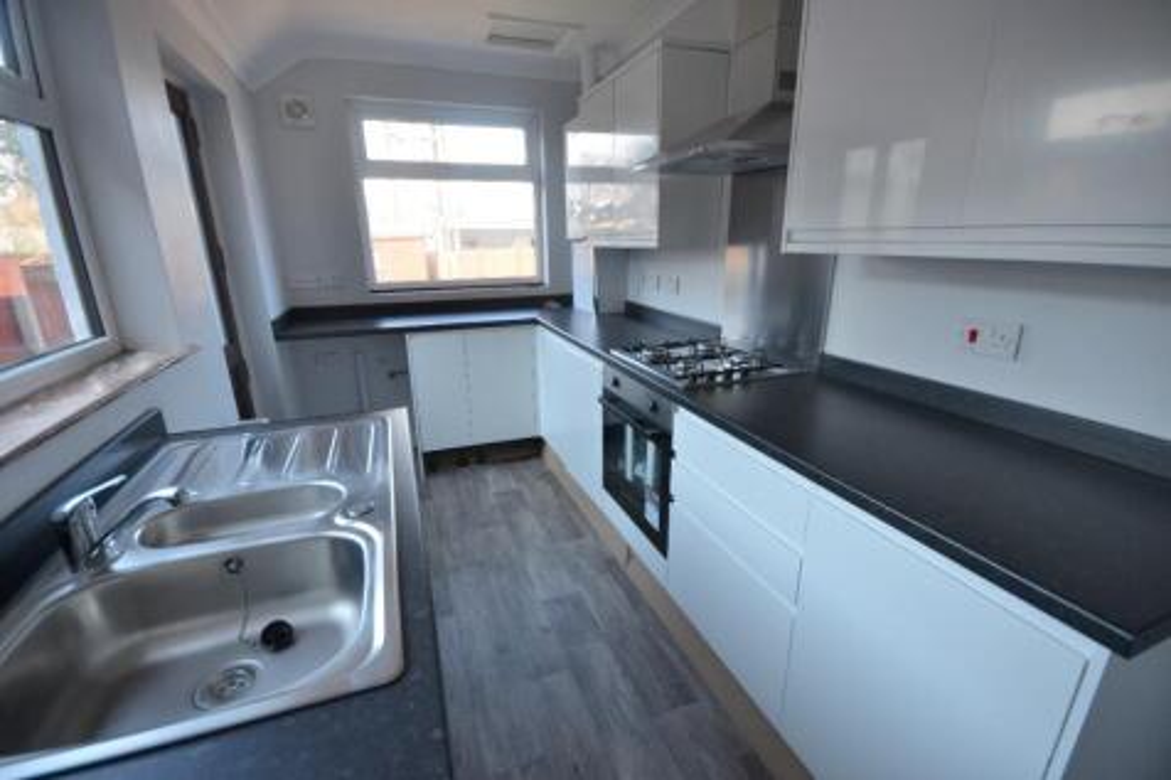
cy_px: 390
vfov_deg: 77.3
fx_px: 488
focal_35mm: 15
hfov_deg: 100.4
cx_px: 586
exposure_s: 1/100
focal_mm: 10
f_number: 5
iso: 400
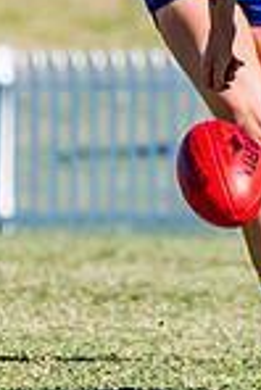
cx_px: 299
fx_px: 26764
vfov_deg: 0.8
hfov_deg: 0.6
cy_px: -80
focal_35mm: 2467
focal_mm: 420
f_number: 10
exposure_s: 1/1250
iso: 640
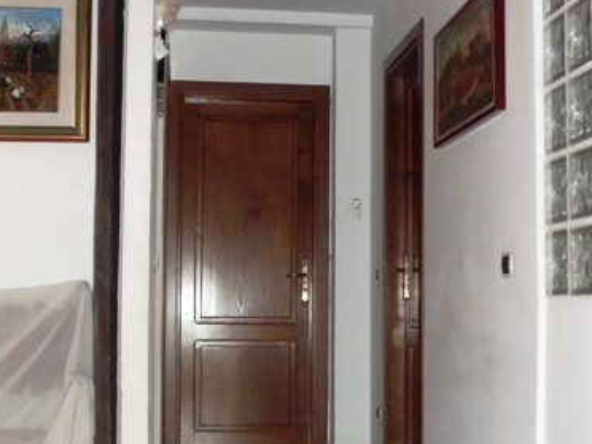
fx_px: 1060
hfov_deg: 31.2
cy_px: 248
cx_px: 337
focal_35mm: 62
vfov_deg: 23.6
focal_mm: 6.3
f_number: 2.9
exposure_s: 1/60
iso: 400
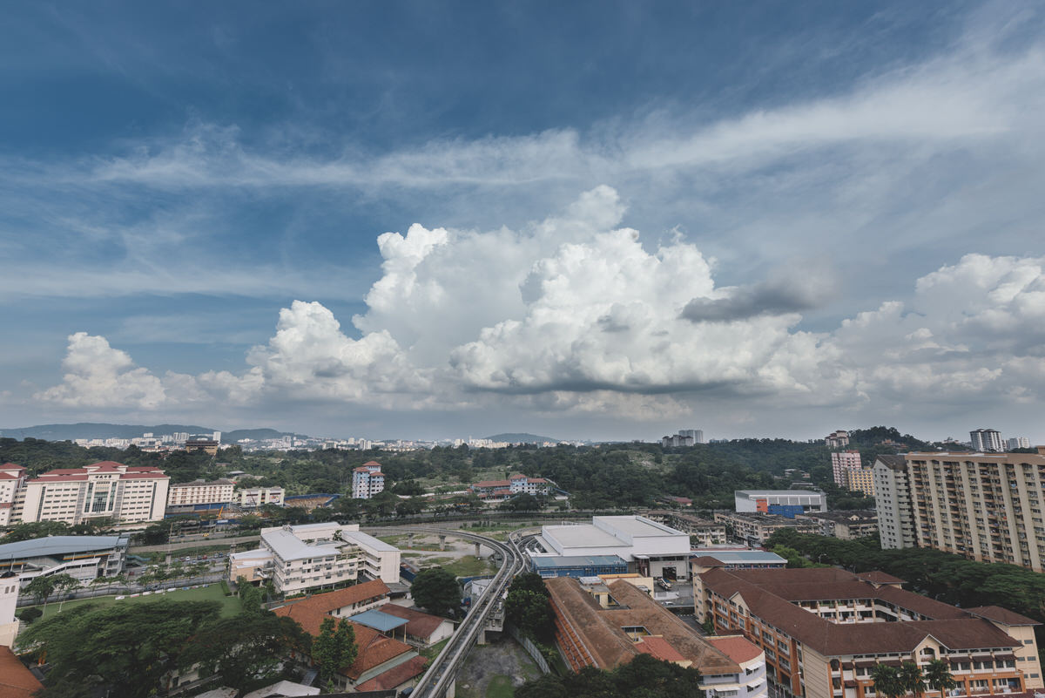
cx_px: 522
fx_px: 436
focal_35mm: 15
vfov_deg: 77.4
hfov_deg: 100.4
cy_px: 349
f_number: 9
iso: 140
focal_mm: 15
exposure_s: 1/250
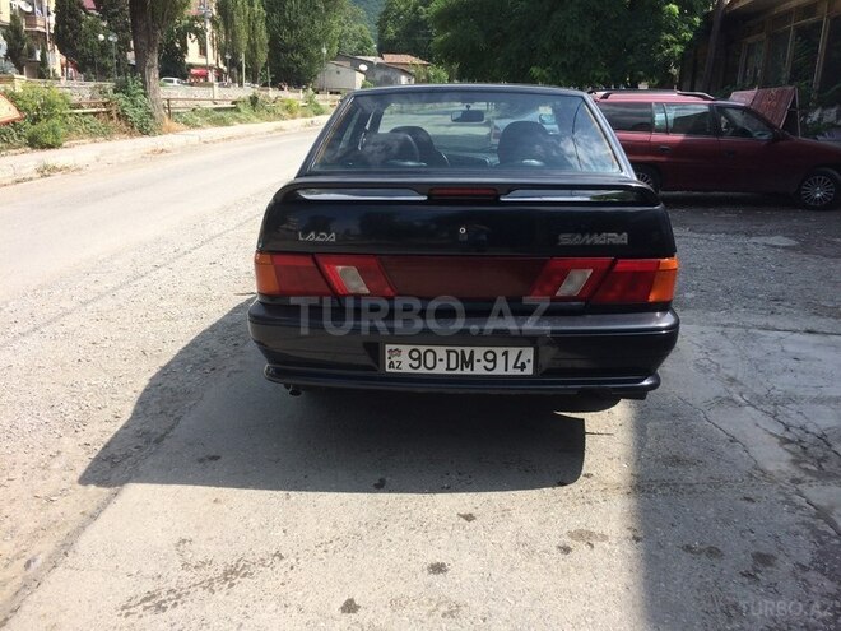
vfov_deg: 48.2
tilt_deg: -12.6
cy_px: 316
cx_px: 420
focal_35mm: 29
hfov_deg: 61.7
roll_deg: -0.8
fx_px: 705
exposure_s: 1/1520
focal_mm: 4.15
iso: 32
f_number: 2.2
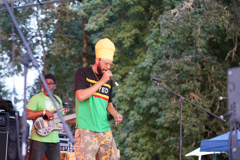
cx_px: 120
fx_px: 700
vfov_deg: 13.0
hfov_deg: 19.5
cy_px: 80
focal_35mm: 105
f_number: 4
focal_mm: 105
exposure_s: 1/160
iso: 4000
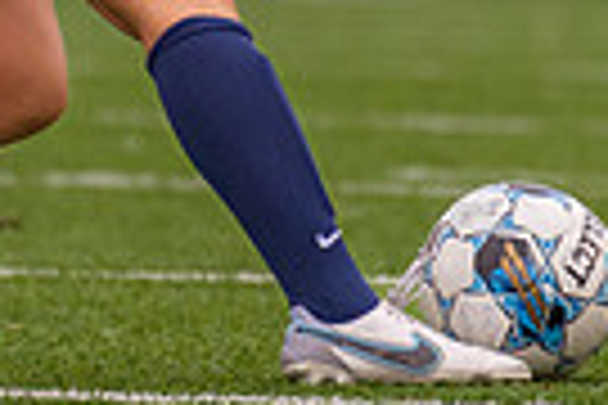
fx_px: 28675
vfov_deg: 0.8
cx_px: 147
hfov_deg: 1.2
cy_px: -290
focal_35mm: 1698
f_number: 4
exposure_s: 1/1600
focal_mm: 280
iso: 800
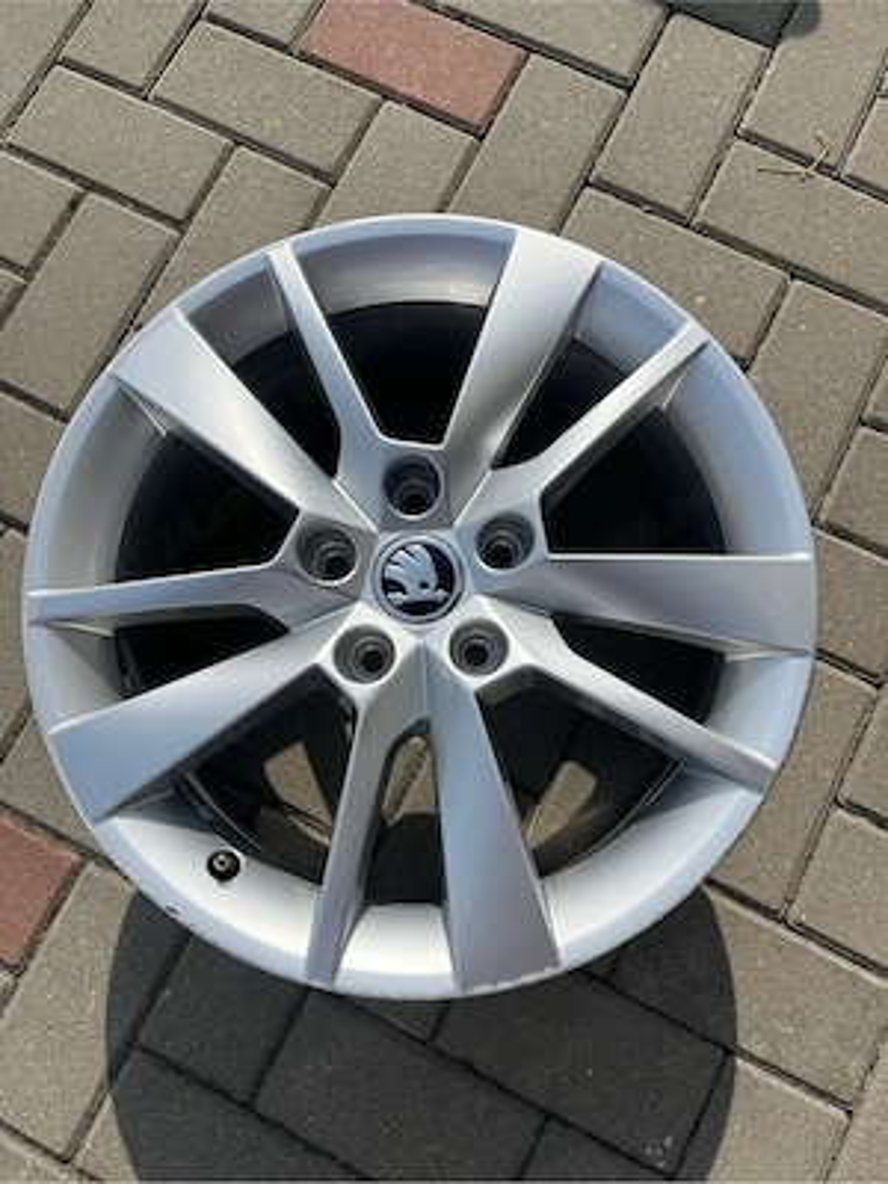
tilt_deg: -79.3
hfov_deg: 53.1
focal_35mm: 26
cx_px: 444
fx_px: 889
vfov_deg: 67.3
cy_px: 592
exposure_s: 1/5556
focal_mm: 5.1
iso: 50
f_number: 1.6
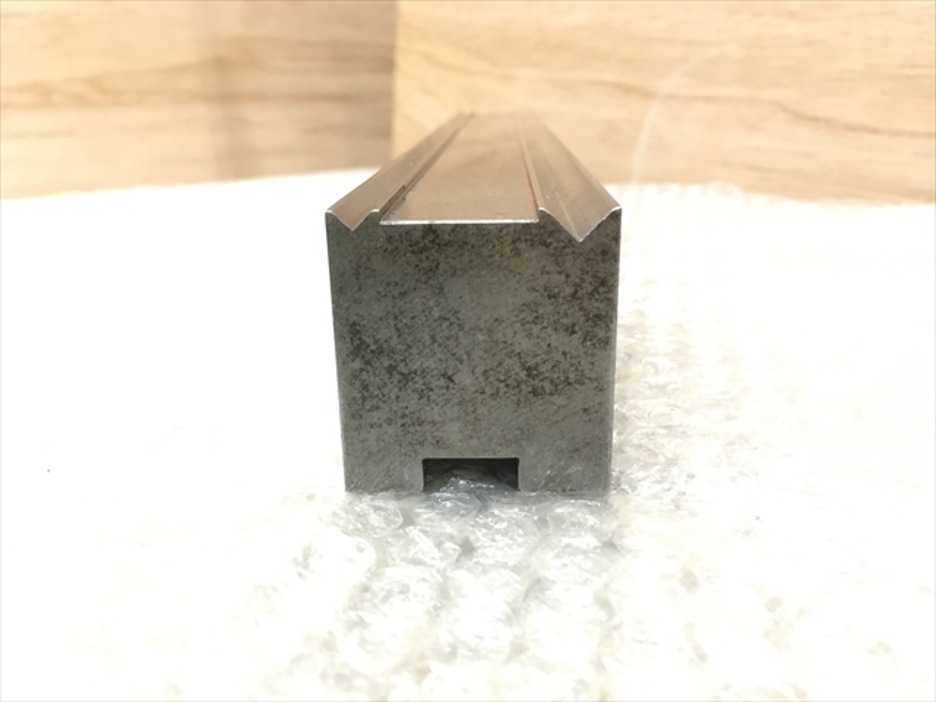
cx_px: 468
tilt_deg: -18.3
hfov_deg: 61.7
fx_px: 784
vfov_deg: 48.2
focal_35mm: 29
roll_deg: +1.9
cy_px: 351
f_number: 2.2
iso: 200
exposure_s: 1/20
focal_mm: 4.15
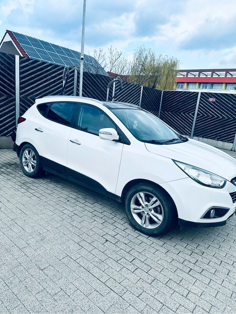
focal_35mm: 24
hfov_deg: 56.8
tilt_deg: -12.7
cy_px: 157
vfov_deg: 71.6
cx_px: 118
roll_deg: -6.3
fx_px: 218
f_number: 1.78
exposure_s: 1/2469
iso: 80
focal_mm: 6.86
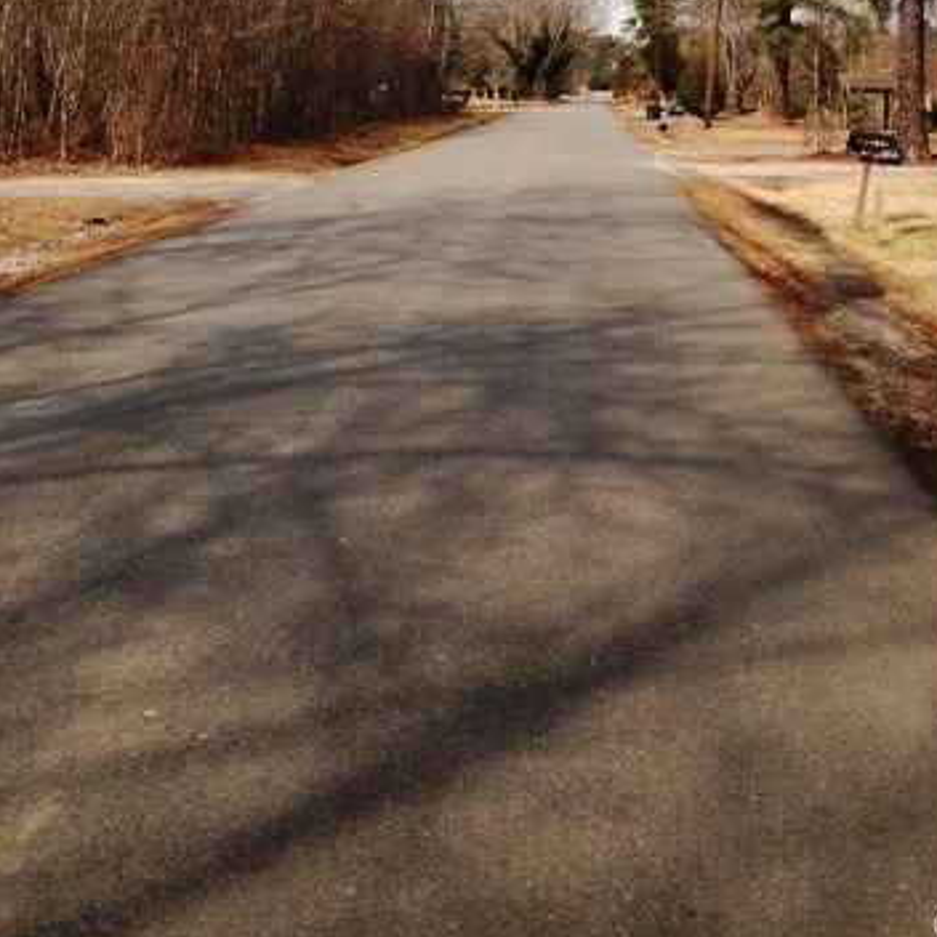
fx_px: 1623
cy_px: 112
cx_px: 548
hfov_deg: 32.1
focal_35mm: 53
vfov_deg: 30.9
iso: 50
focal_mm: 4.12
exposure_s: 1/1748
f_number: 2.4
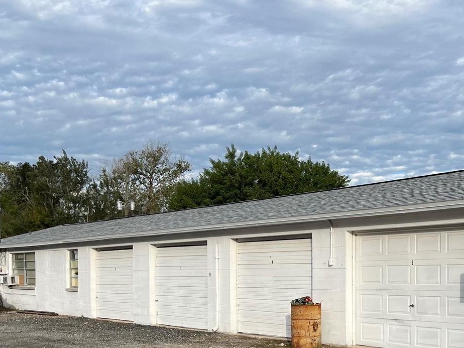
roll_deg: +0.3
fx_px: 603
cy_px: 287
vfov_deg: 31.2
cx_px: 332
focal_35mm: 45
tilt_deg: -1.2
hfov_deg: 41.2
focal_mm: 5.1
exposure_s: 1/2513
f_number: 1.6
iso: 50
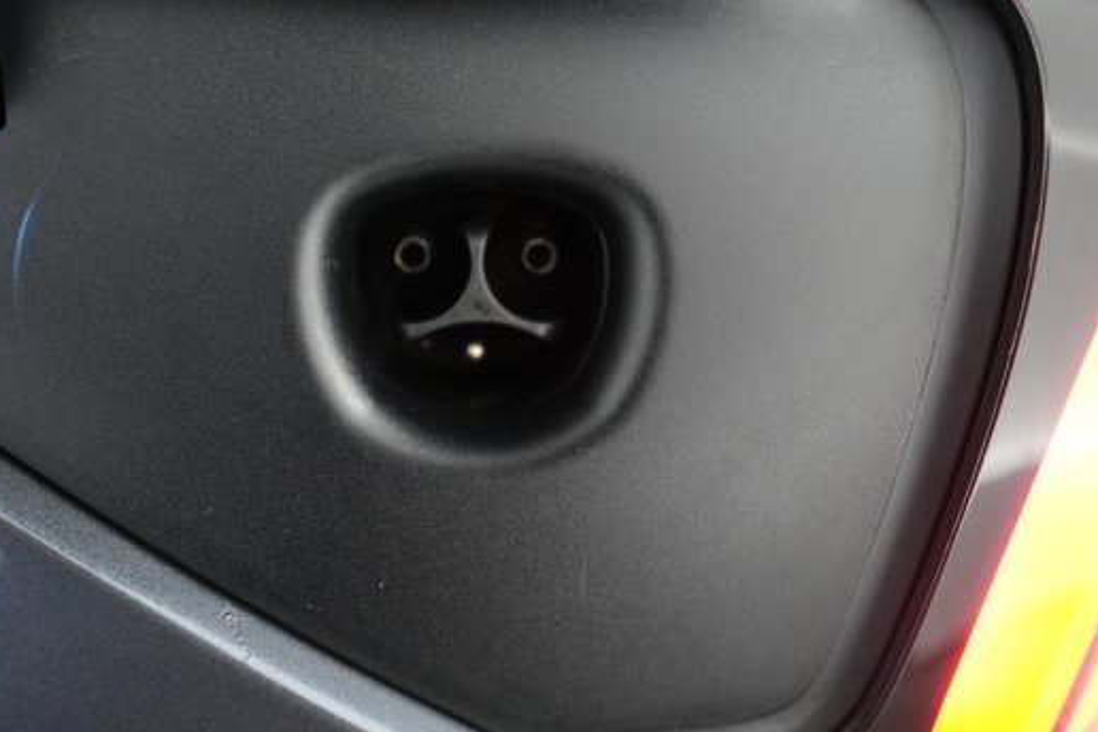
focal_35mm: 31
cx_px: 487
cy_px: 300
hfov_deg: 60.1
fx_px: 945
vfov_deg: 42.2
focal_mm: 25
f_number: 2.8
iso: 5000
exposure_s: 1/60
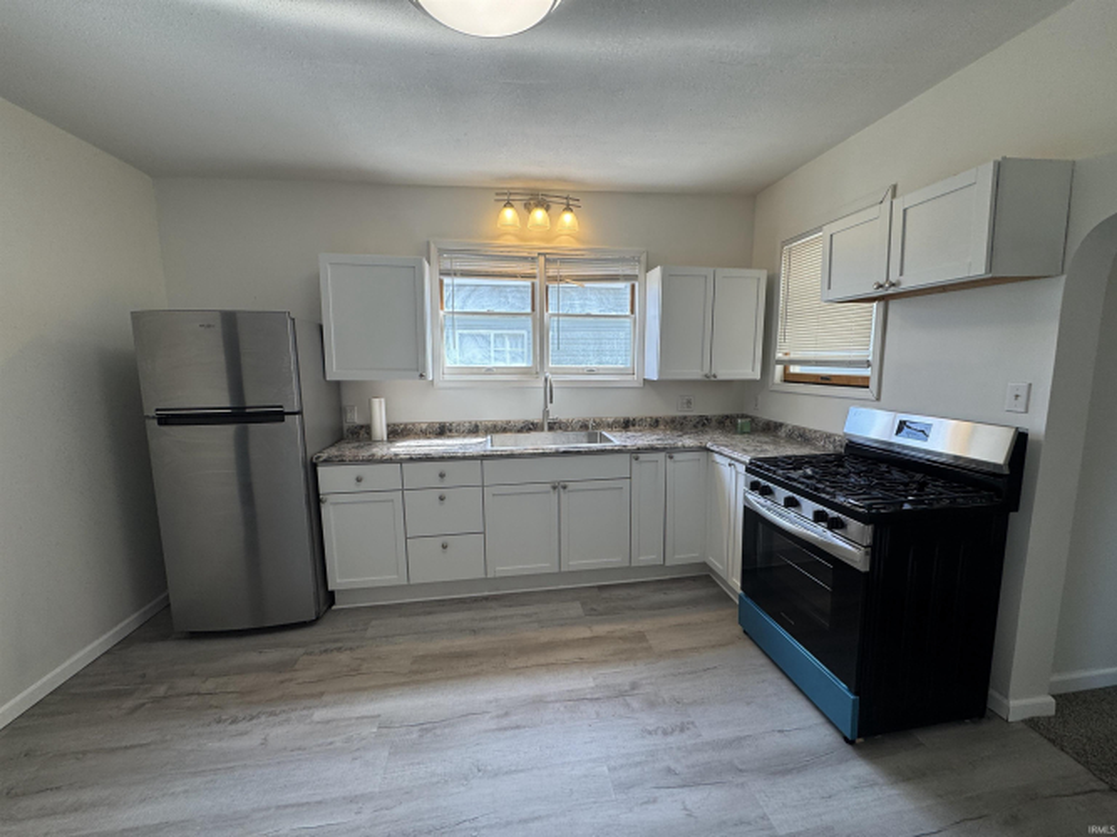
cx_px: 558
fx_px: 452
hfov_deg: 102.1
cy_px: 418
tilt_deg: -7.2
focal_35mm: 14
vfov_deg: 85.7
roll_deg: -0.7
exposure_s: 1/120
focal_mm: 2.22
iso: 50
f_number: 2.2
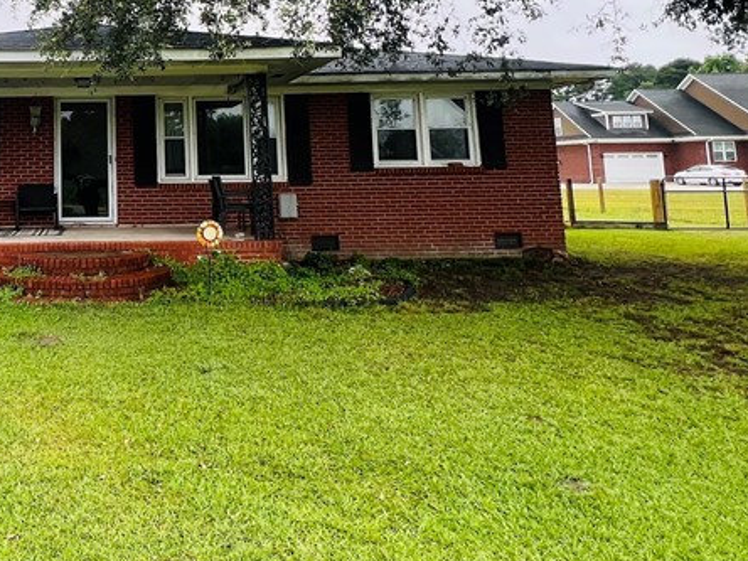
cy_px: 93
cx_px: 84
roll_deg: +0.7
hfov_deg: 53.1
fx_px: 648
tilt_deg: +6.8
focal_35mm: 30
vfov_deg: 44.0
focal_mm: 1.57
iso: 32
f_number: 1.8
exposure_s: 1/184
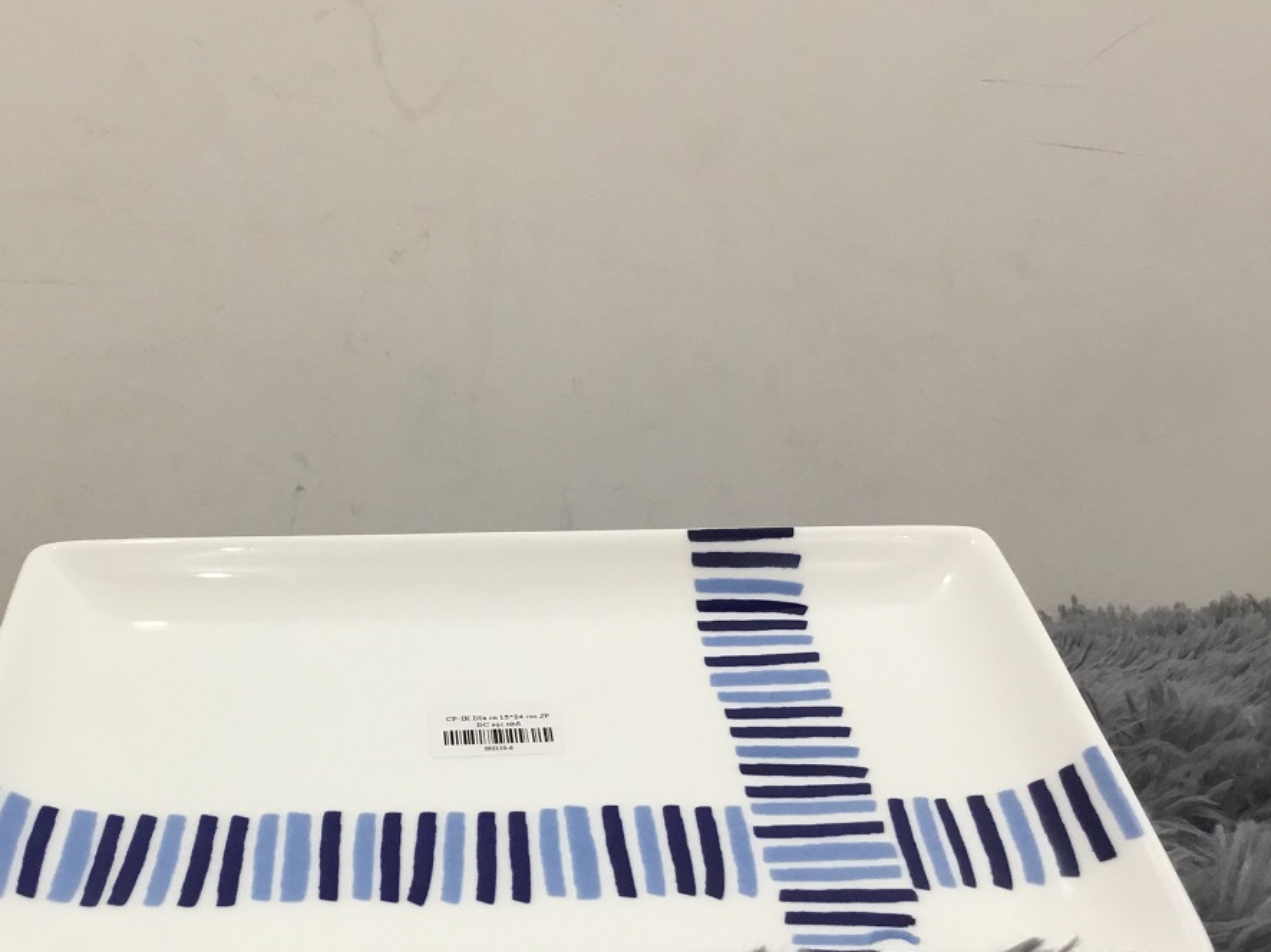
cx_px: 449
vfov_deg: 34.1
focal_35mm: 42
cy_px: 604
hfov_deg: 44.3
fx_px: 1542
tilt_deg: -6.8
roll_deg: -0.2
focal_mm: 3.3
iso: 32
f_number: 2.4
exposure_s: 1/33
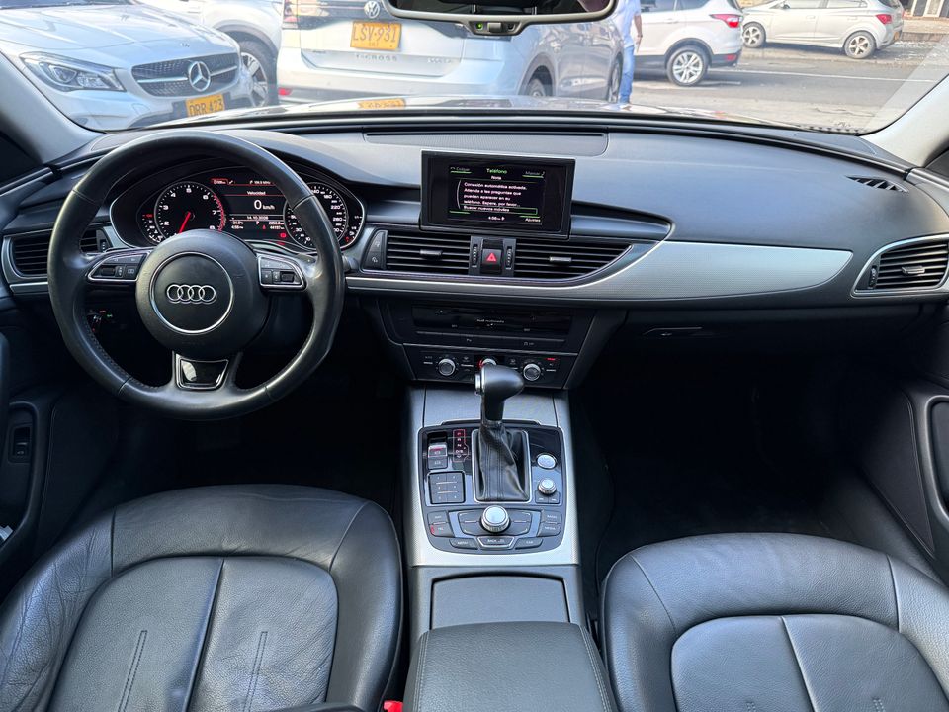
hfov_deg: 71.6
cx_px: 474
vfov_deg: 56.8
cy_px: 356
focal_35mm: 24
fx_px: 658
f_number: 1.78
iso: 320
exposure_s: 1/60
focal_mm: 6.76
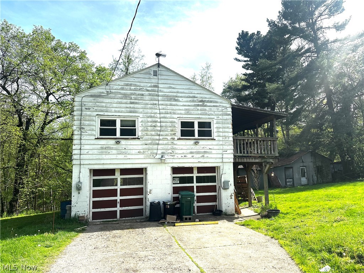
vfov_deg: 56.8
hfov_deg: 71.6
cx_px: 182
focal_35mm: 24
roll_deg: +0.4
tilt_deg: +5.5
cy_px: 136
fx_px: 252
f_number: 1.78
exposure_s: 1/3597
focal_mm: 6.86
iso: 80
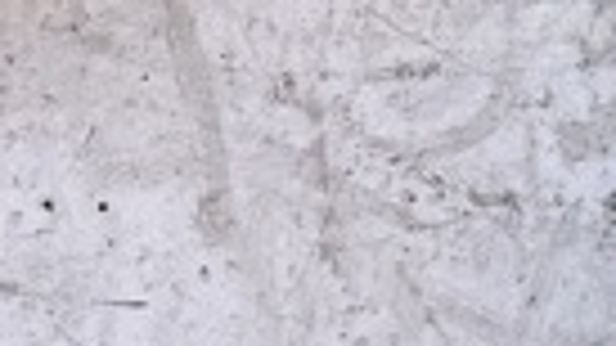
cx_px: 827
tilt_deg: -58.7
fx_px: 2156
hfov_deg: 15.4
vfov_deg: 8.7
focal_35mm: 132
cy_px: -353
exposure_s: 1/461
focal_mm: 5.7
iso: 50
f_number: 1.5
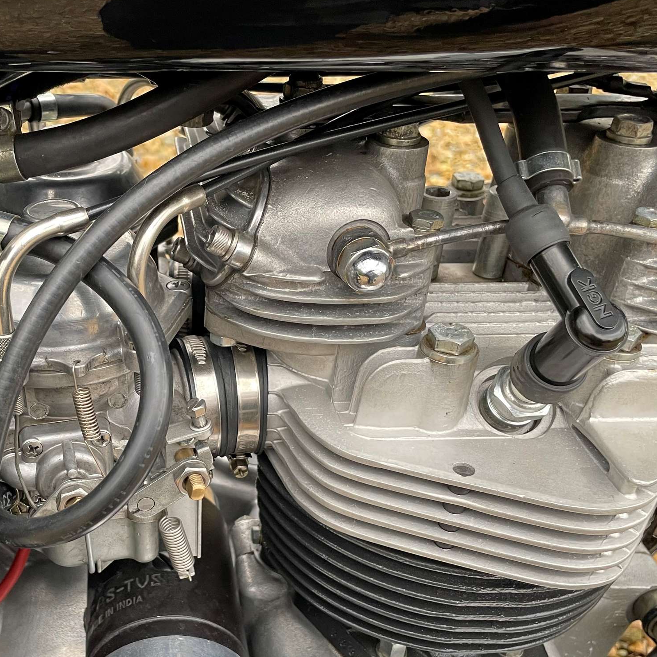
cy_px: 327
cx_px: 246
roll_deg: -1.9
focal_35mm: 31
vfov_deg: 52.5
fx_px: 666
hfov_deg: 52.0
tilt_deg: -36.2
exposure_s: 1/60
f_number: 1.6
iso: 125
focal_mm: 4.2
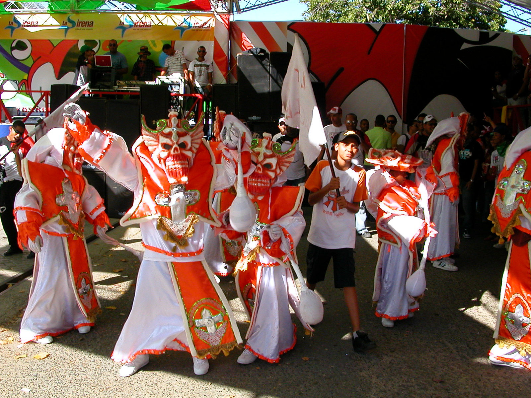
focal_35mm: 37
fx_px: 568
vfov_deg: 38.7
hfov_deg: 50.1
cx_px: 266
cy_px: 199
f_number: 4.5
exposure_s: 1/208
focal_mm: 5.6
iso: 100
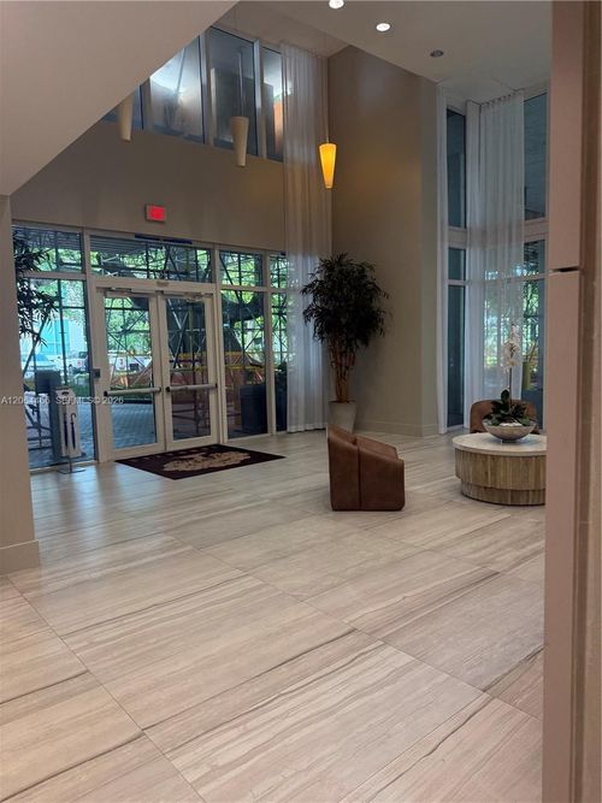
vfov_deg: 71.6
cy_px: 402
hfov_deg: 56.8
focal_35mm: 24
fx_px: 557
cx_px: 301
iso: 200
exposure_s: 1/120
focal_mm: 6.76
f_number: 1.78
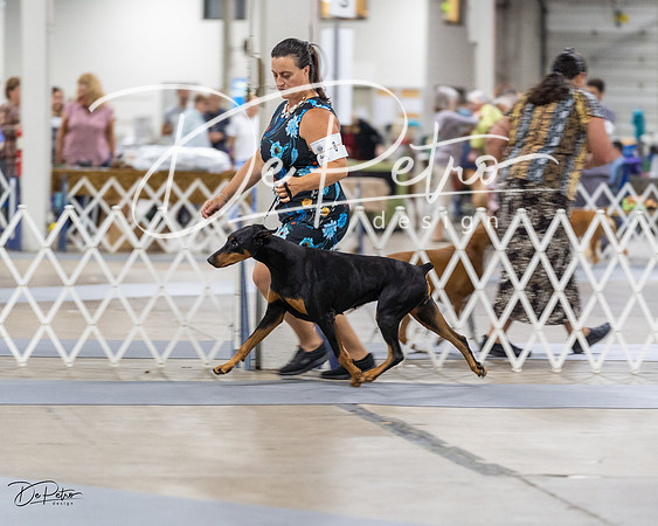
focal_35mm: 155
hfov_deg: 12.4
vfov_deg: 9.9
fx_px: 3026
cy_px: 263
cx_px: 329
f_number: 2.8
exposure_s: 1/160
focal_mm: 138
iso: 2500
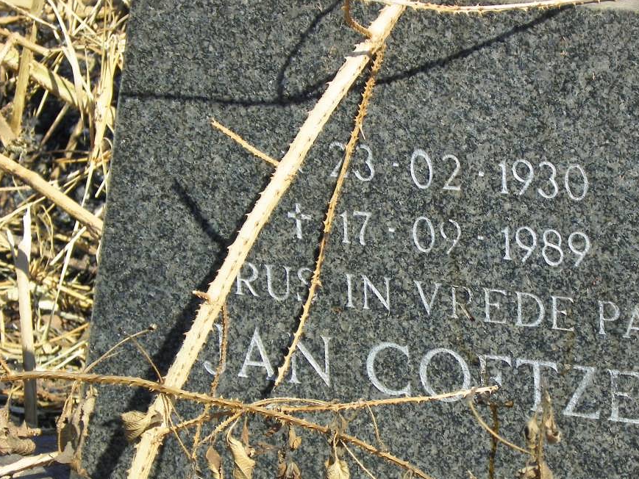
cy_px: 294
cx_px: 437
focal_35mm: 272
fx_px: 5022
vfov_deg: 5.5
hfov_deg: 7.3
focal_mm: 35.1
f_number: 4.5
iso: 64
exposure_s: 1/250
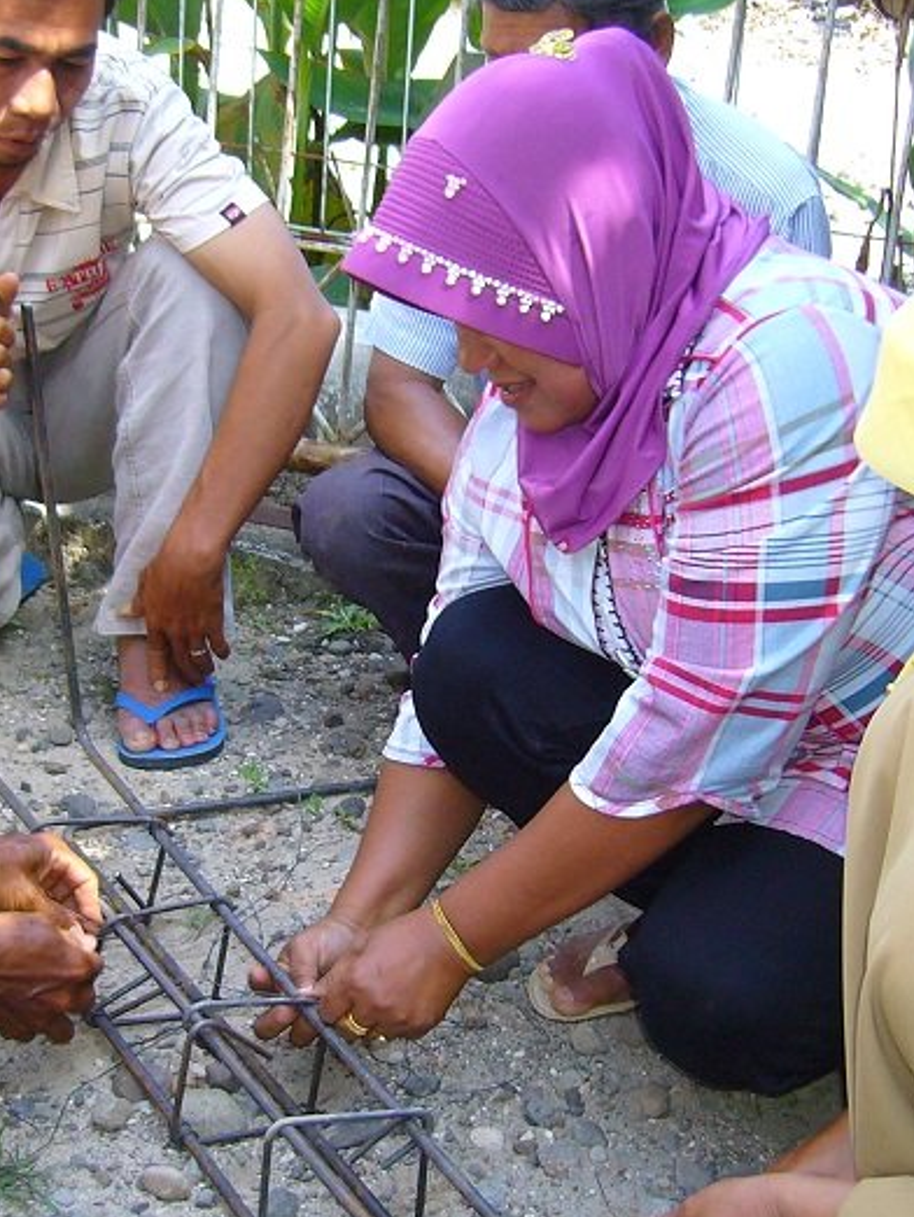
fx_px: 2357
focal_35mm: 67
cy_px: 643
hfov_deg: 21.9
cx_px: 378
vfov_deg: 29.0
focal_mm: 5.8
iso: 100
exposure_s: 1/160
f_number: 2.8
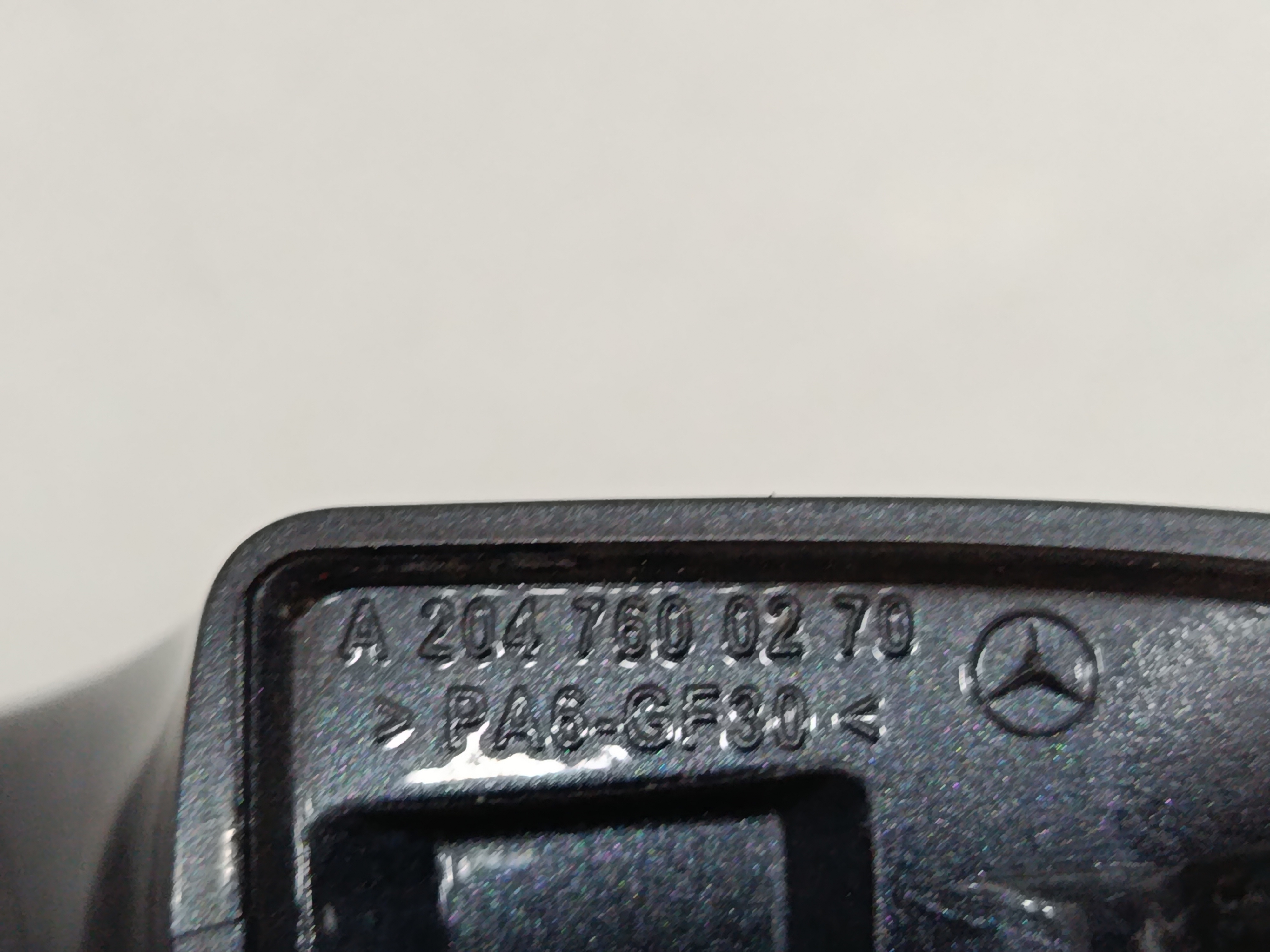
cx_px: 635
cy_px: 476
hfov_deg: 31.2
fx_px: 2275
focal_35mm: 62
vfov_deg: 23.7
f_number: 1.7
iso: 645
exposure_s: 1/50
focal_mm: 5.24
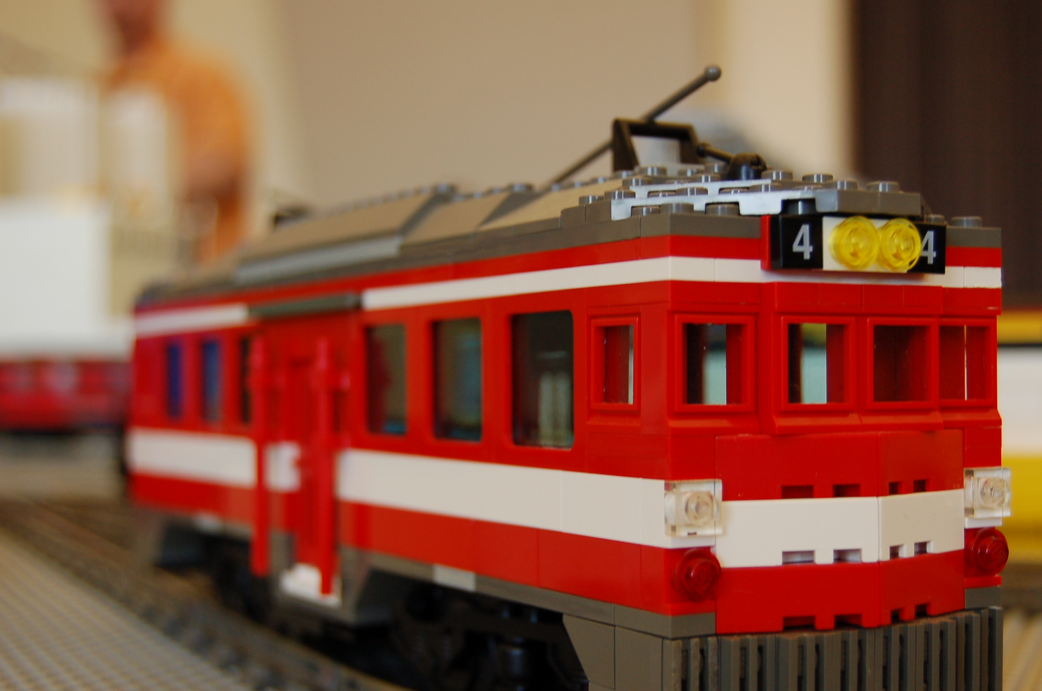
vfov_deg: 21.2
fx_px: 1849
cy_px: 384
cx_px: 562
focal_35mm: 64
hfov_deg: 31.5
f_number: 4.8
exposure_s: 1/30
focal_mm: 38
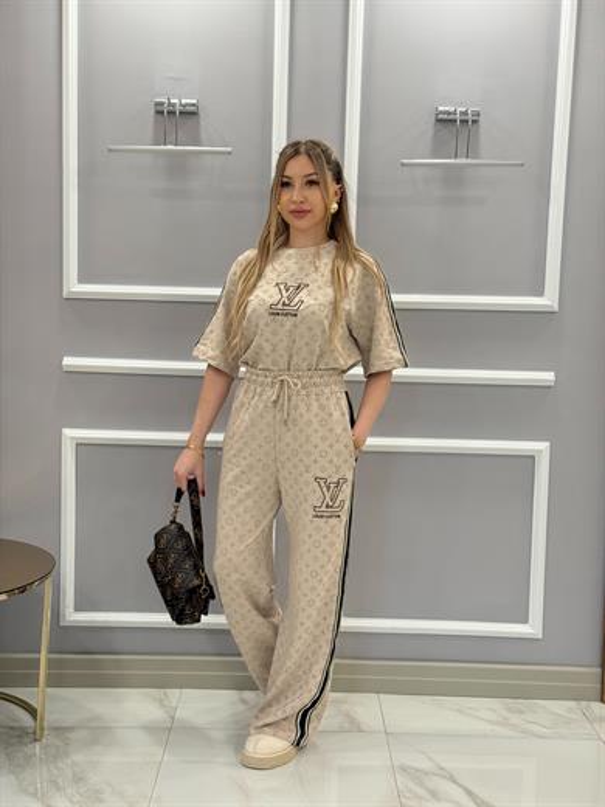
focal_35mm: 48
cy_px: 404
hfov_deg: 30.3
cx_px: 302
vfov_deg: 39.7
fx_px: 1119
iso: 125
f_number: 1.78
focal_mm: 6.76
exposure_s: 1/134
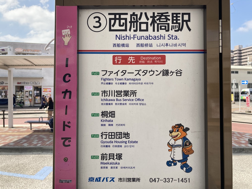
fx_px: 204
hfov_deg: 63.4
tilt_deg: +0.7
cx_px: 126
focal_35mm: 28
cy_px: 94
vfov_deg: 49.7
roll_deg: -0.3
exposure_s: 1/979
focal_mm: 3.99
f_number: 1.8
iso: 20
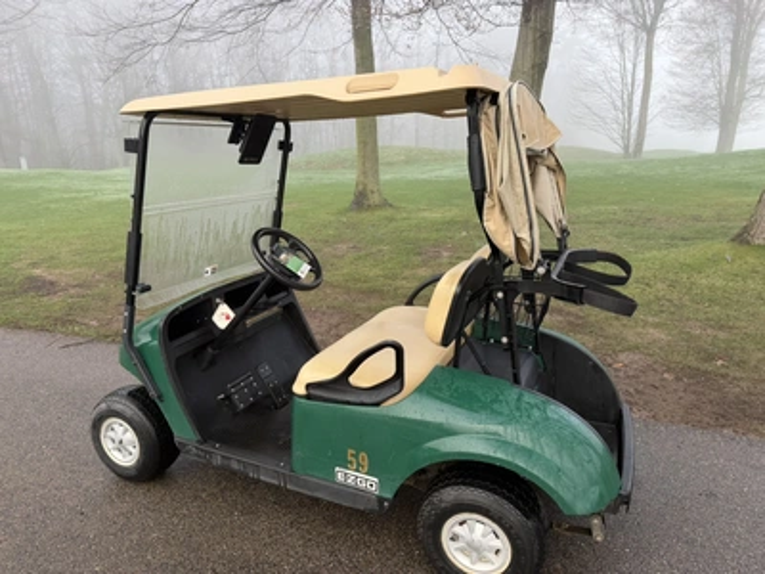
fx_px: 530
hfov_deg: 71.6
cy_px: 287
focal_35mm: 24
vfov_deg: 56.8
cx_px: 382
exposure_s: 1/383
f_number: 1.78
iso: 80
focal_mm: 6.76
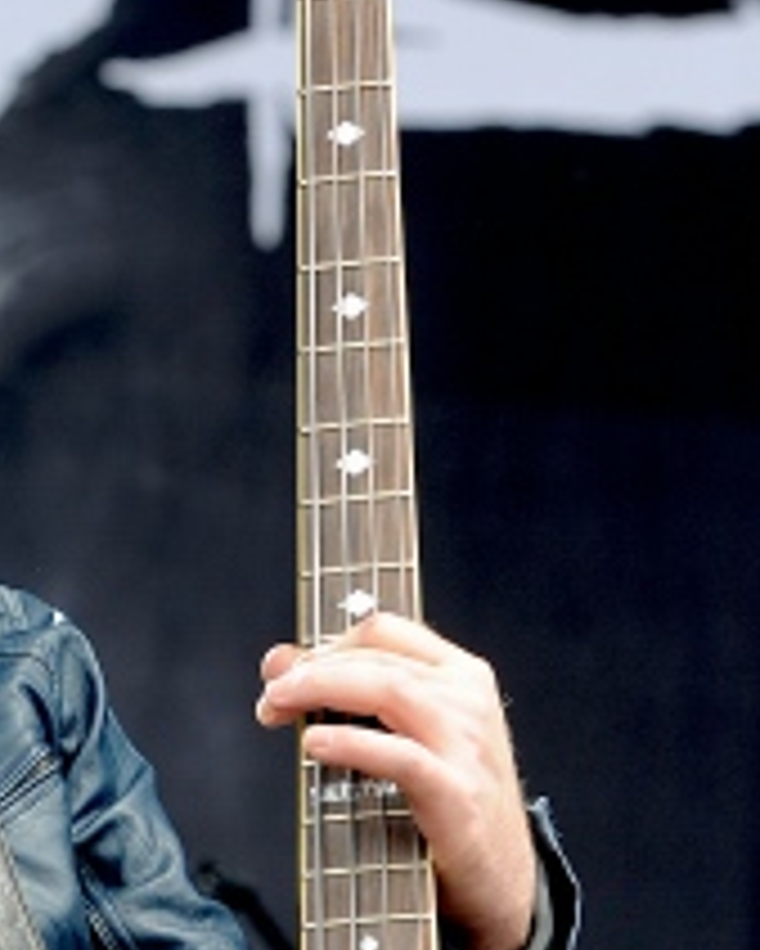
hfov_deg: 4.6
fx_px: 9440
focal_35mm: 336
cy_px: 977
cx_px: -83
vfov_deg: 5.7
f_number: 5.6
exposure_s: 1/250
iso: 200
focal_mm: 105
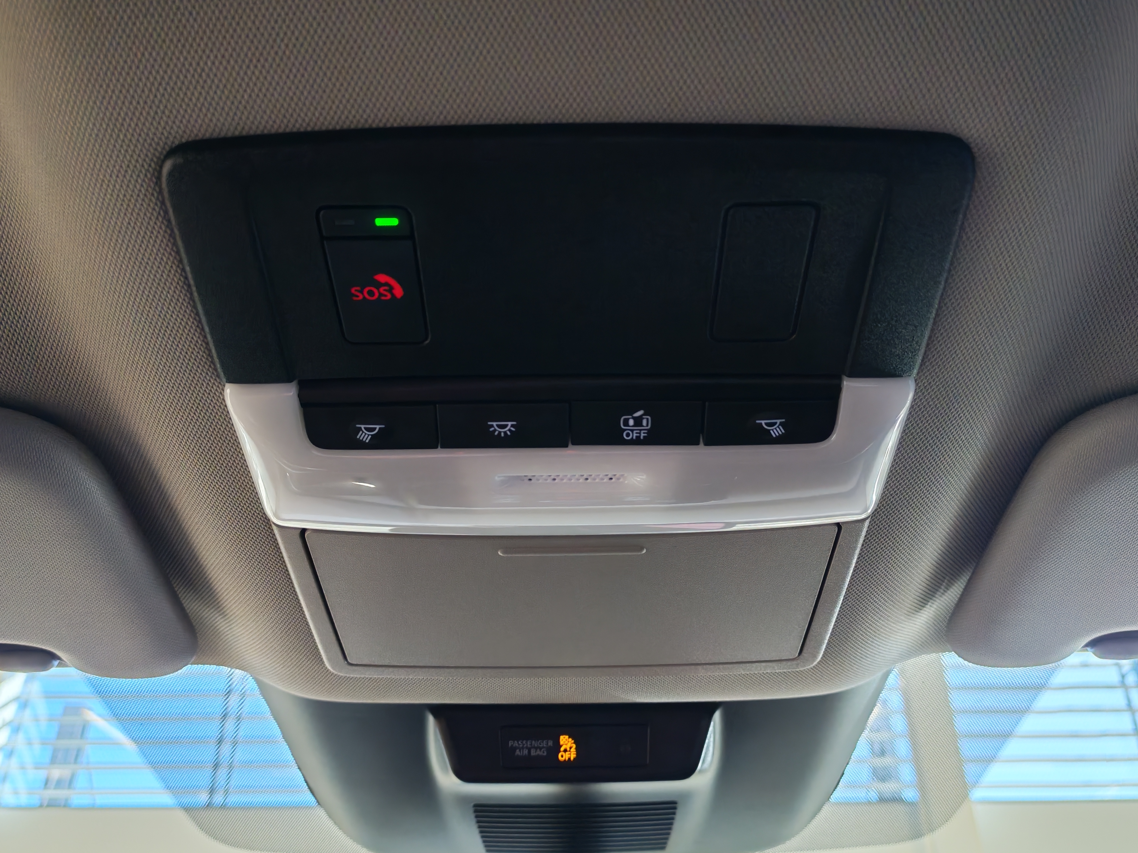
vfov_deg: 44.2
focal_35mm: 32
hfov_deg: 56.8
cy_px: 426
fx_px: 1052
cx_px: 569
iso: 786
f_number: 1.9
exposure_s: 1/100
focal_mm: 6.12
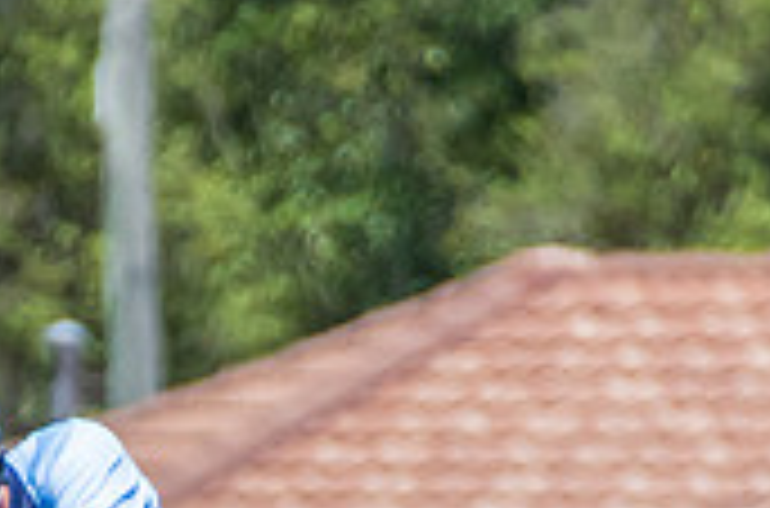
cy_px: 792
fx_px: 63392
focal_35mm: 2972
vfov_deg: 0.5
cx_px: 159
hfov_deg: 0.7
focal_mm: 400
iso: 400
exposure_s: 1/2000
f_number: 6.3
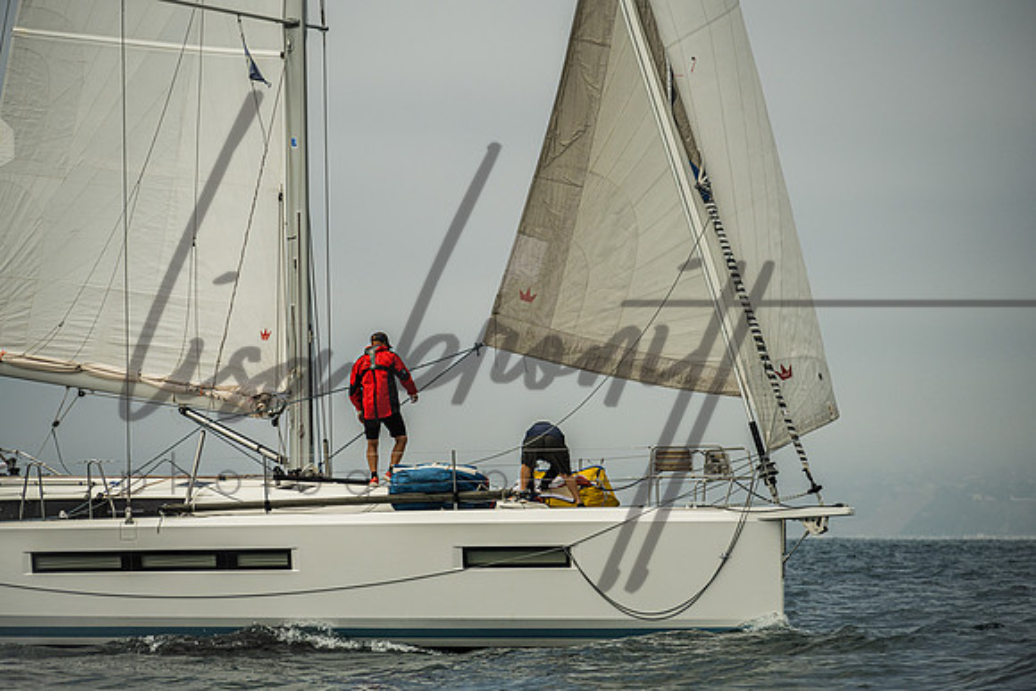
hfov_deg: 10.0
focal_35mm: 205
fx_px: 5906
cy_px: 346
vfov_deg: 6.7
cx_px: 518
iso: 400
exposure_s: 1/2500
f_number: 6.3
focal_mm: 200
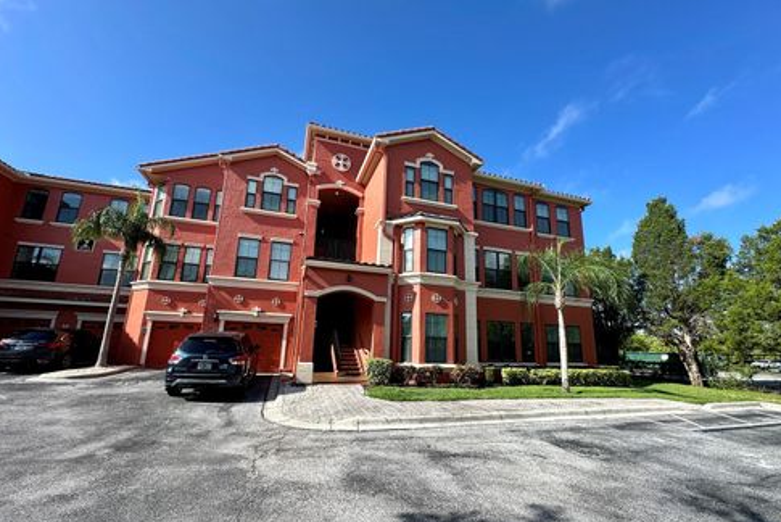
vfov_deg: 77.3
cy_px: 275
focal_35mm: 15
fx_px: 326
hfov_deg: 100.4
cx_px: 390
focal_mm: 2.22
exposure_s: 1/910
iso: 40
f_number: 2.2
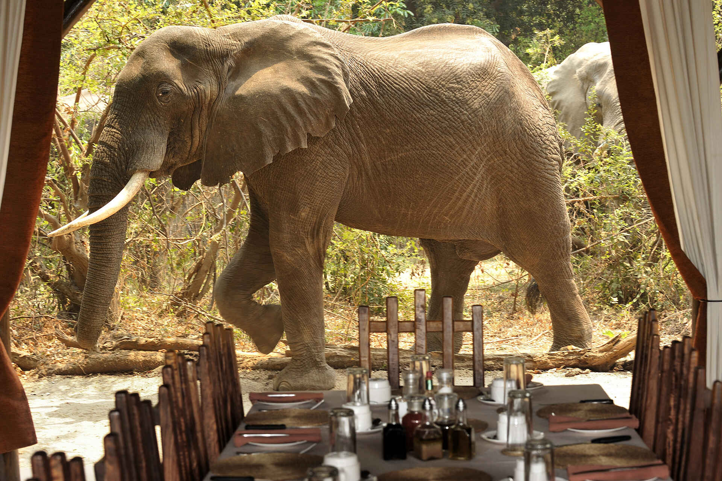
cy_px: 240
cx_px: 361
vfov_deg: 19.4
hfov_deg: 28.9
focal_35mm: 70
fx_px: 1403
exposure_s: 1/80
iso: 400
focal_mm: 70
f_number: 9
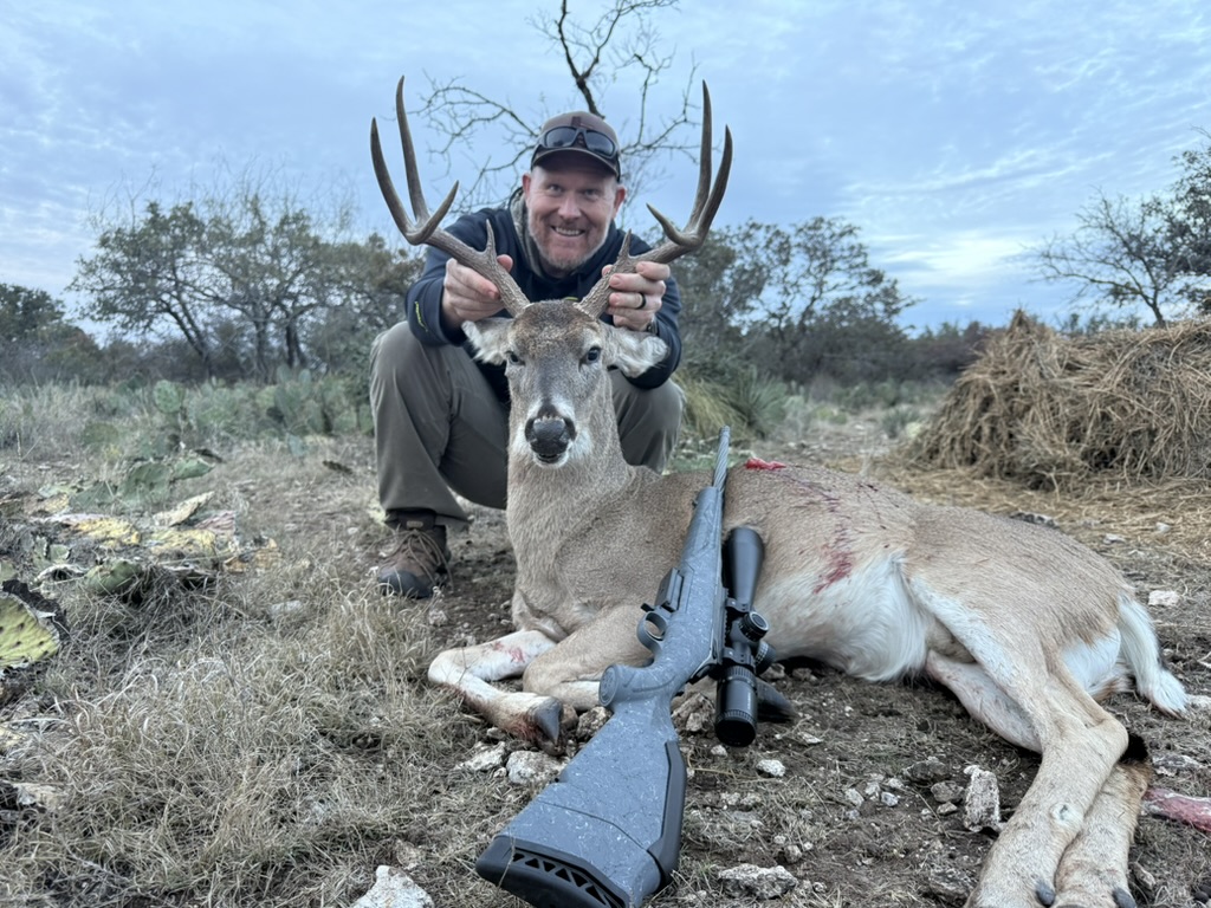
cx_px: 606
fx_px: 840
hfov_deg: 71.6
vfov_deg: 56.8
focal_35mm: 24
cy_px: 454
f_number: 1.78
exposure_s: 1/78
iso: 200
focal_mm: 6.76
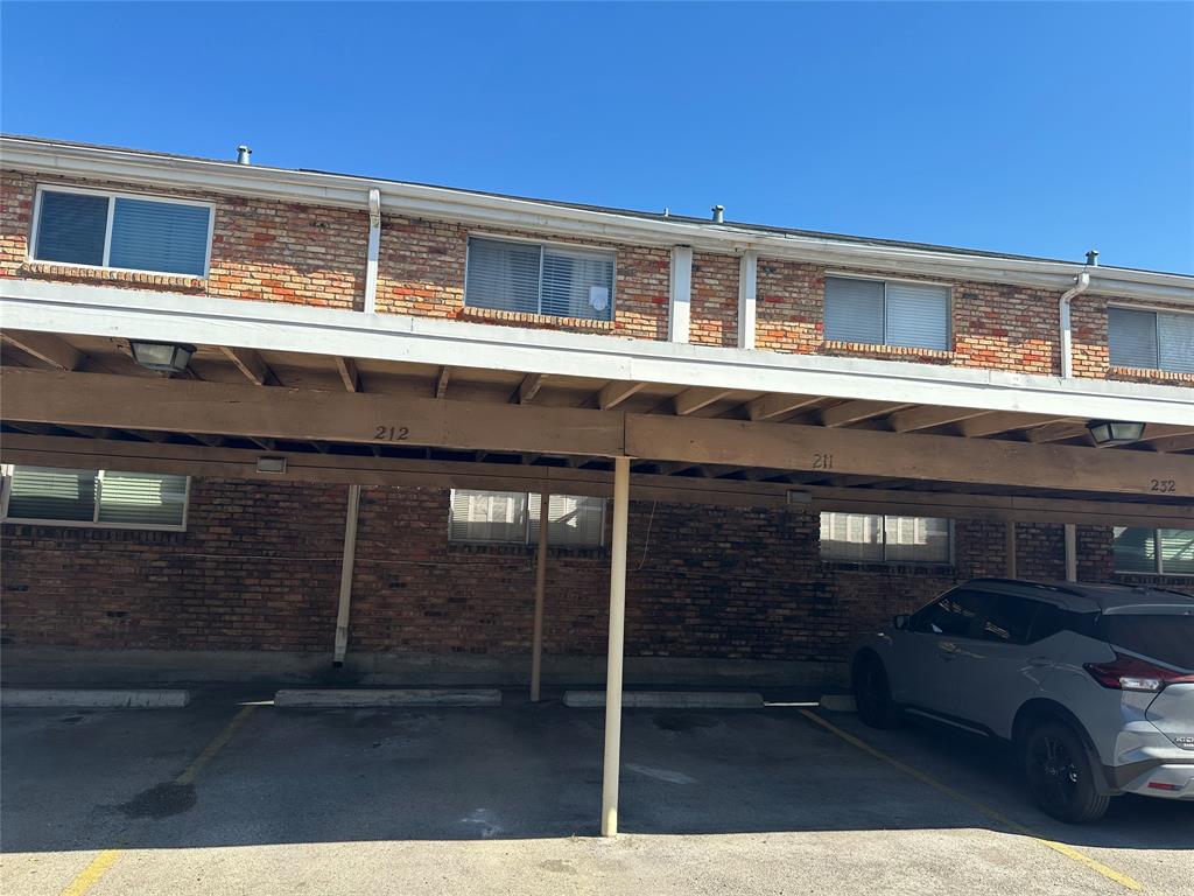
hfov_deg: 71.6
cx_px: 597
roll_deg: -3.4
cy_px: 448
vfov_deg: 56.8
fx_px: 828
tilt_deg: +5.1
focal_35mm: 24
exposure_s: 1/2469
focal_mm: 6.86
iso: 80
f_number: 1.78
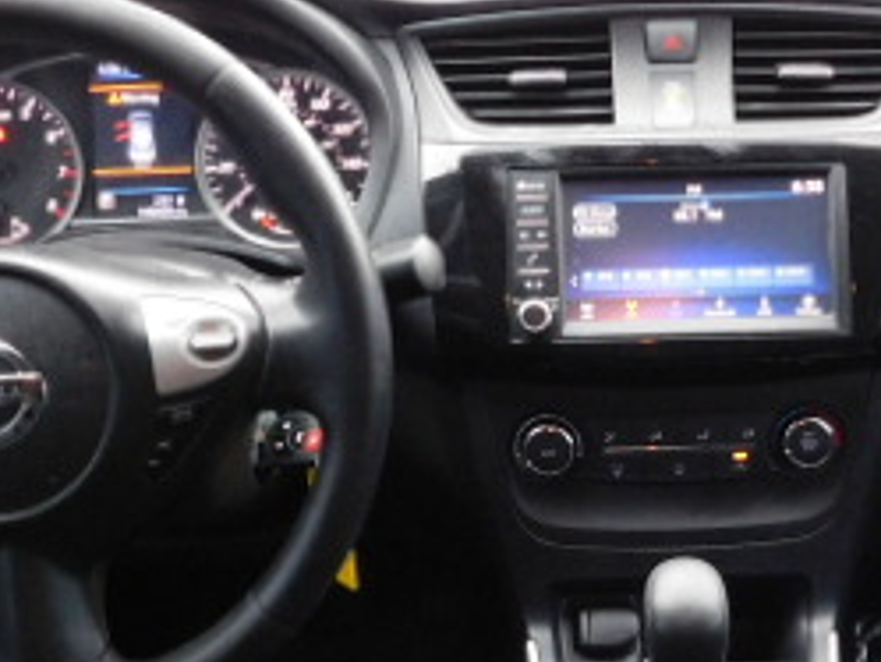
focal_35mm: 59
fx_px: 1502
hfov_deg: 32.4
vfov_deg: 24.7
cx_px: 601
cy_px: 457
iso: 400
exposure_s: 1/25
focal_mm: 4
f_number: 3
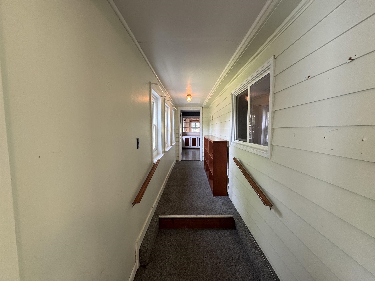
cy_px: 140
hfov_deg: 102.1
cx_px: 188
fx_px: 152
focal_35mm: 14
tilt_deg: -4.7
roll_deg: +0.5
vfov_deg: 85.7
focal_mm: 2.22
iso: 250
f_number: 2.2
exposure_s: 1/120
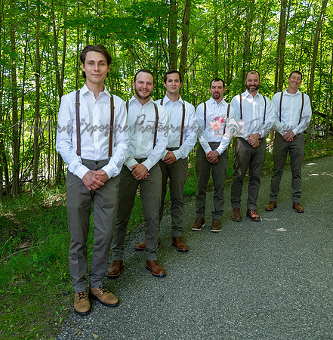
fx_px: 414
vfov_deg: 44.6
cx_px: 169
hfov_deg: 43.8
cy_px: 170
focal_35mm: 38
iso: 400
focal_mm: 24
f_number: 3.2
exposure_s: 1/250
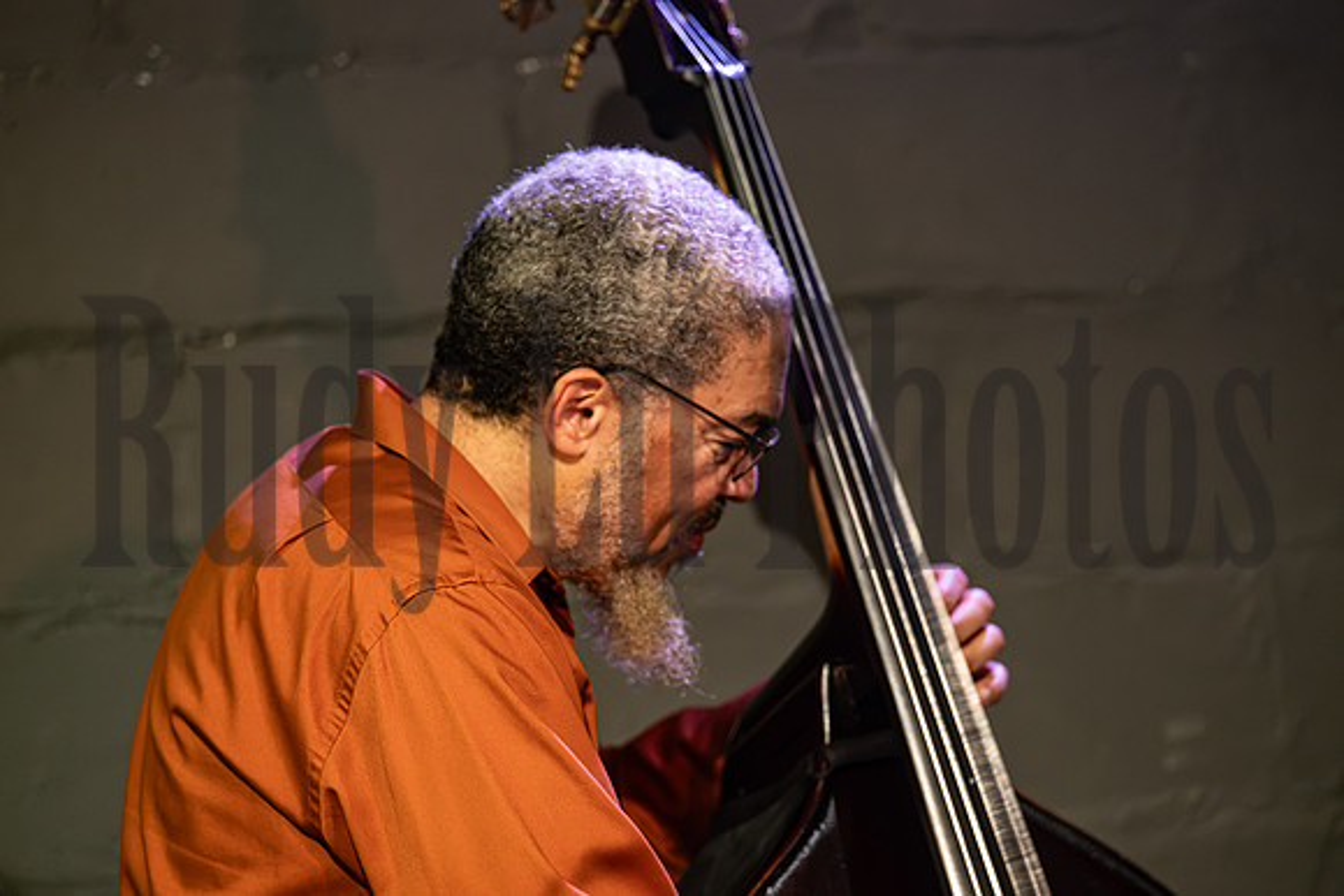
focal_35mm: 200
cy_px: 448
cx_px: 672
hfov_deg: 10.3
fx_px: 7468
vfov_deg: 6.9
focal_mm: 200
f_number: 4
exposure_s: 1/125
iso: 5000
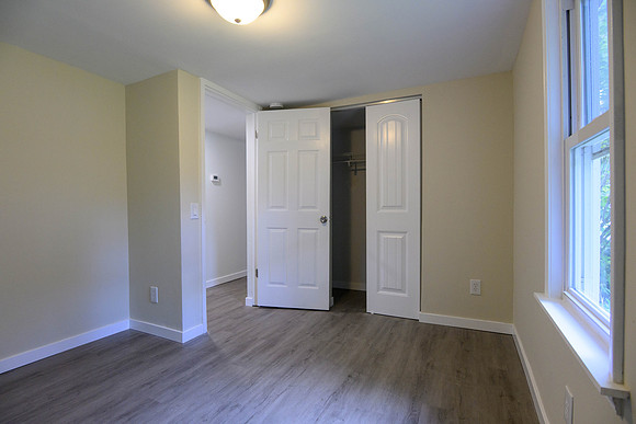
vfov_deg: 70.5
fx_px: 300
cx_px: 318
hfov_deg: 93.3
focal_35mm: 17
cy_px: 212
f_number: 5
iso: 1000
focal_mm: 17
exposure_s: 1/100
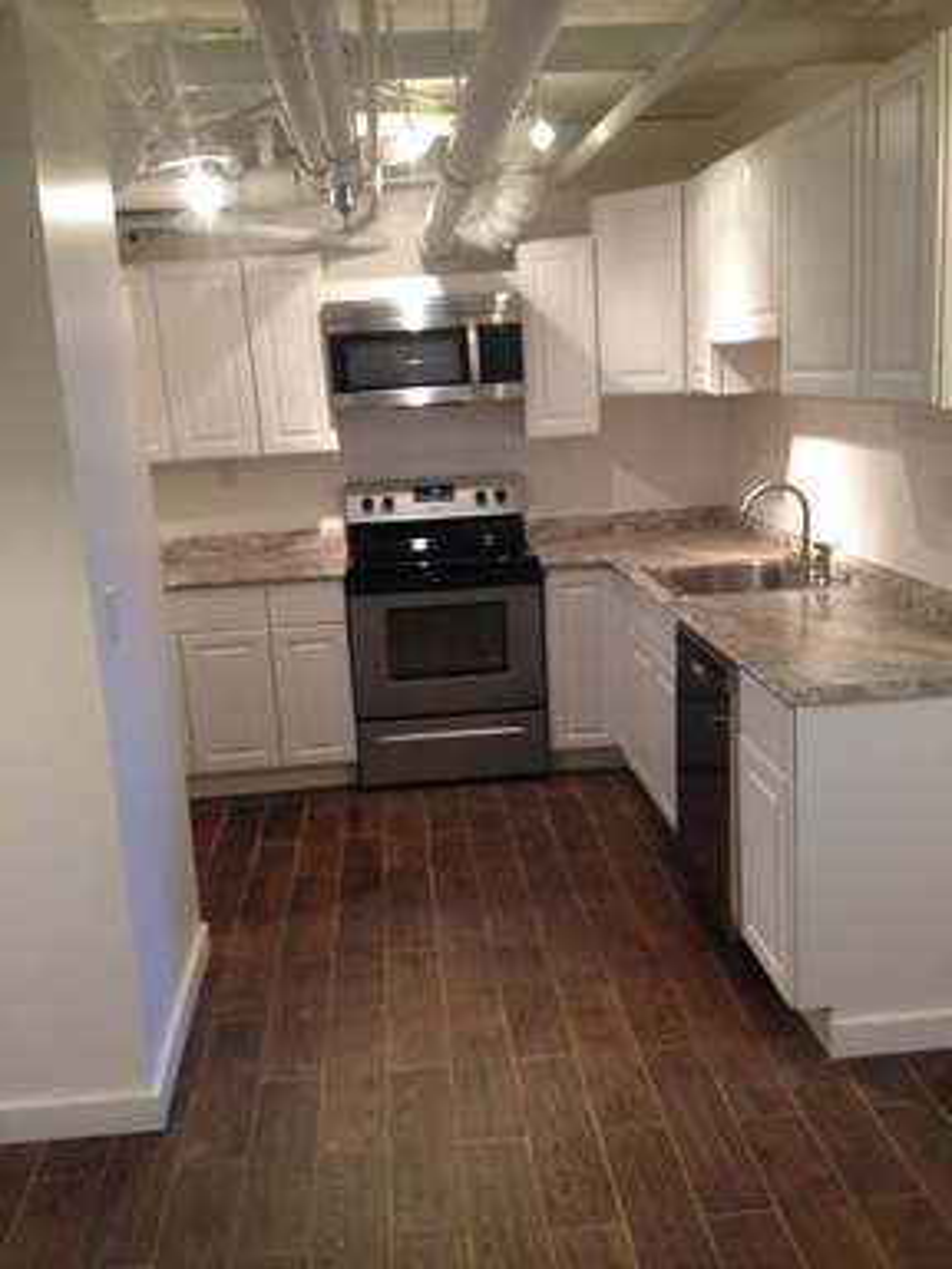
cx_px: 476
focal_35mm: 35
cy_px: 634
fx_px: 1283
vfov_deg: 52.6
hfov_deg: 40.7
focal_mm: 4.28
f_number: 2.4
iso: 200
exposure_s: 1/20
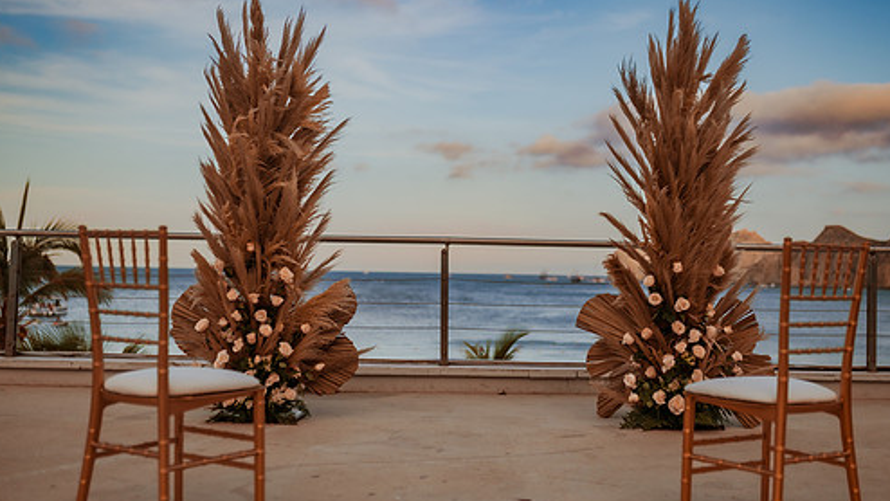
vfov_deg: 27.7
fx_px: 1015
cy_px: 241
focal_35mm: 43
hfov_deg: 47.3
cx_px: 495
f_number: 1.8
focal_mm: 35
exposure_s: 1/8000
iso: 125
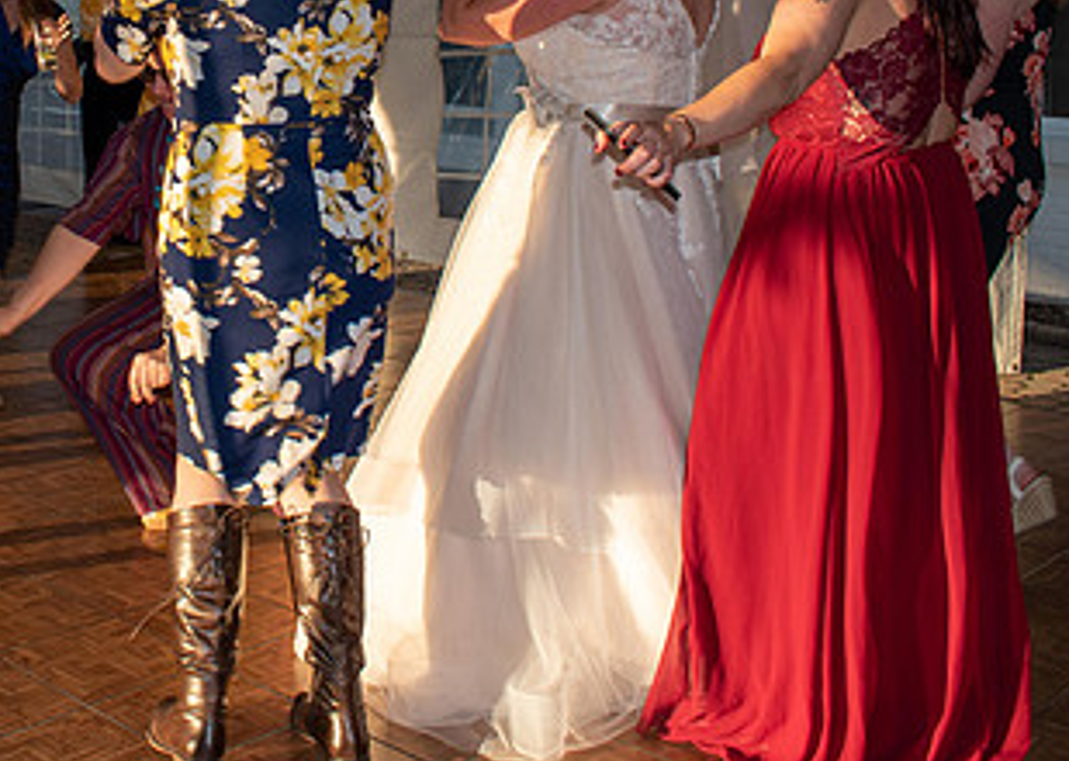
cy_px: 71
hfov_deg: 35.6
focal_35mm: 53
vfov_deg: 25.8
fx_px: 1607
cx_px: 220
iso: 100
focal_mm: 18
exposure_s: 1/160
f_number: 6.3
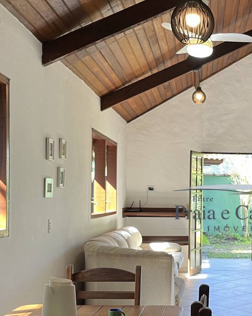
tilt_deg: -2.0
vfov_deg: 35.0
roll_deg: -0.3
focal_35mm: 53
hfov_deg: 27.4
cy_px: 210
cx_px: 234
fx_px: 494
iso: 160
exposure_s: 1/60
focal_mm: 5.1
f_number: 1.6
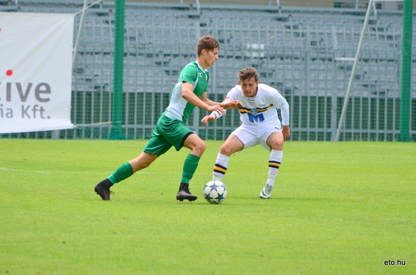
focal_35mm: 450
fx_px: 5189
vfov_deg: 3.0
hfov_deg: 4.6
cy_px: 138
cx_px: 208
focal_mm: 300
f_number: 6.3
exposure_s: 1/2500
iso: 1000
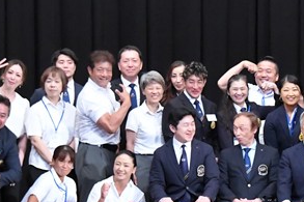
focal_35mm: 278
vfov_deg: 4.9
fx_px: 2346
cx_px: 287
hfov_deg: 7.4
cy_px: 149
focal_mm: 70
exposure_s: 1/400
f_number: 5.6
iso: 8000
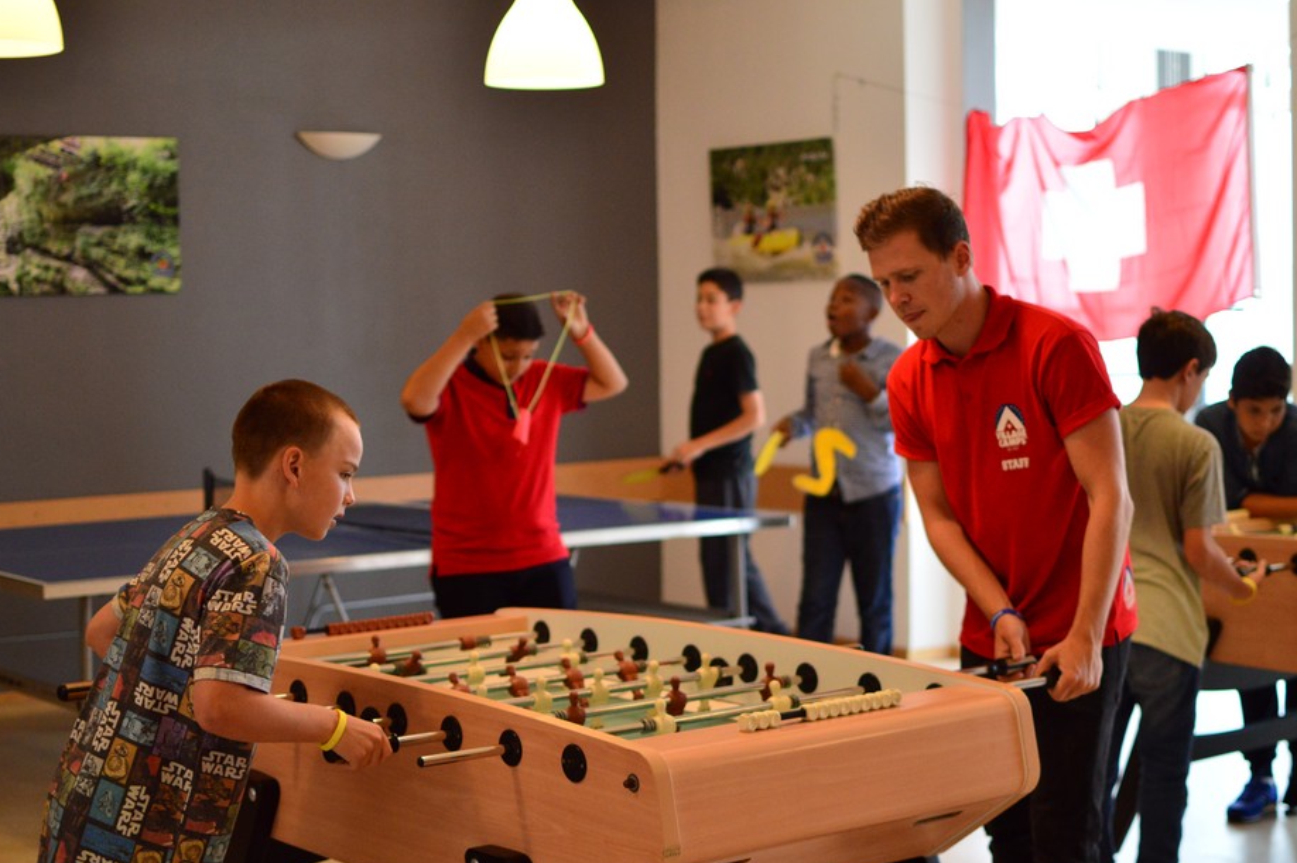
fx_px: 2108
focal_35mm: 59
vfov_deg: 23.1
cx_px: 691
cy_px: 478
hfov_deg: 34.2
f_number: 1.8
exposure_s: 1/320
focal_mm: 35
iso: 800
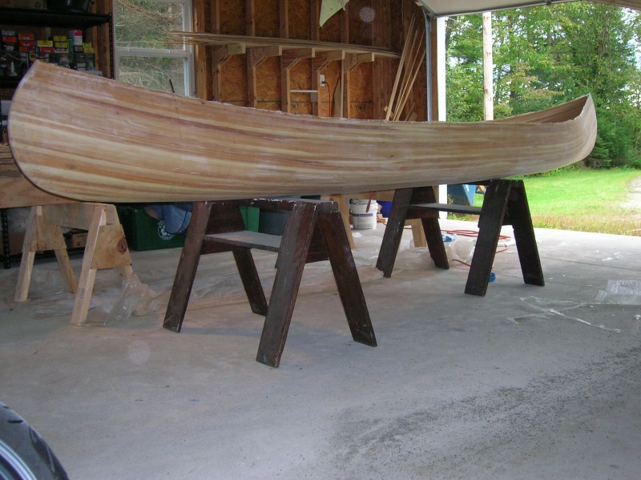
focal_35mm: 42
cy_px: 240
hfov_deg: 44.8
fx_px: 777
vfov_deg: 34.3
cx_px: 320
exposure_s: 1/60.1
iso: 116
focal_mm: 7
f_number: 3.1
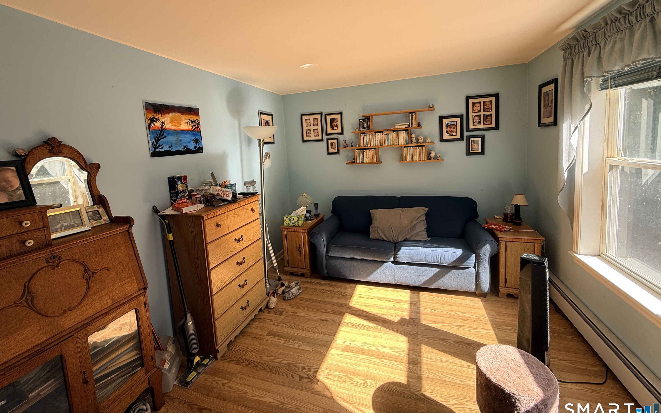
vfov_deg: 74.2
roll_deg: +3.1
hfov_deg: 101.5
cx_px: 330
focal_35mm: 15
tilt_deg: -5.5
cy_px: 170
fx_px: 270
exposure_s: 1/99
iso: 50
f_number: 2.2
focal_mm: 2.22
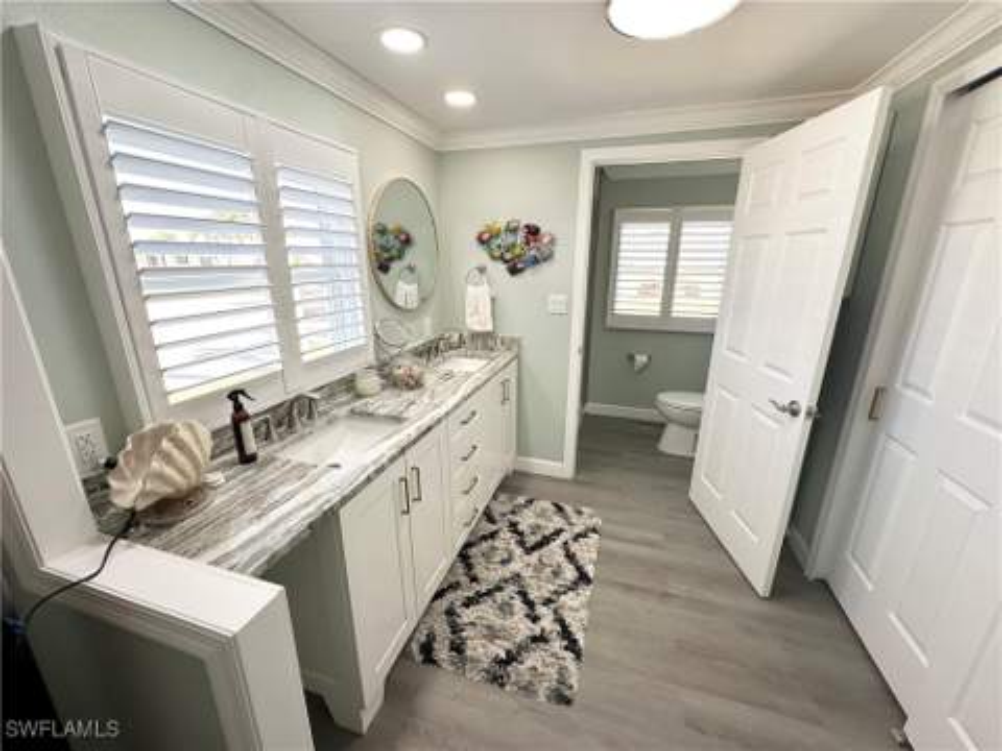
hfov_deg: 102.1
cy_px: 376
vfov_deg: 85.7
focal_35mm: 14
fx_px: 405
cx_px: 501
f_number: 2.2
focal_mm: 2.22
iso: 50
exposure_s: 1/120
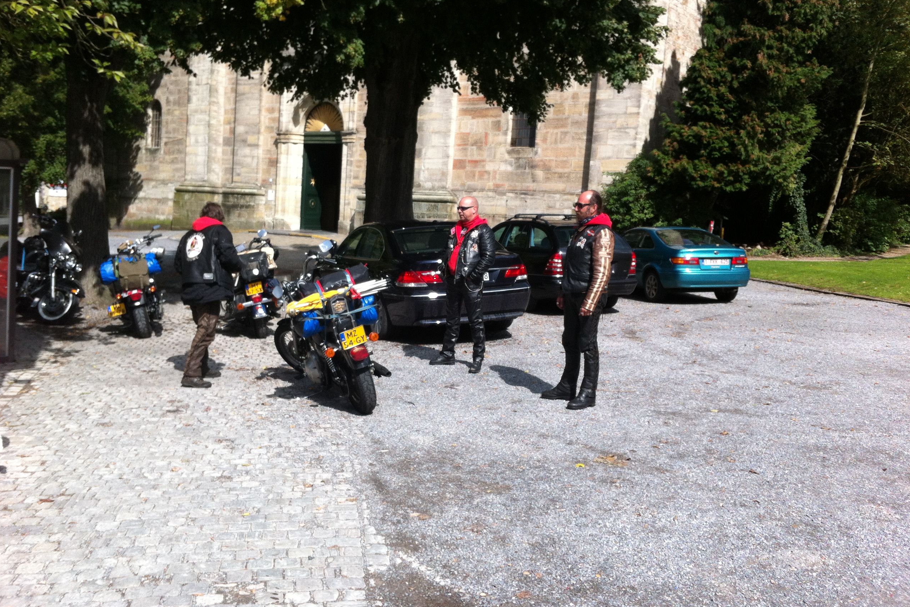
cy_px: 274
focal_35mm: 37
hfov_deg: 51.9
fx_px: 935
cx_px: 449
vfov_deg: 35.9
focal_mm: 3.85
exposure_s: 1/973
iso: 80
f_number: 2.8
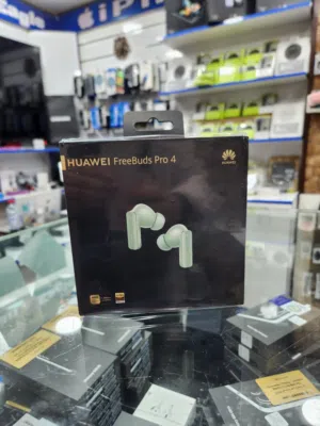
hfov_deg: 58.9
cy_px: 213
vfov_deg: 73.9
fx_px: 283
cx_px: 160
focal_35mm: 23
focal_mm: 5.4
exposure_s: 1/180
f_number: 1.8
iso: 100
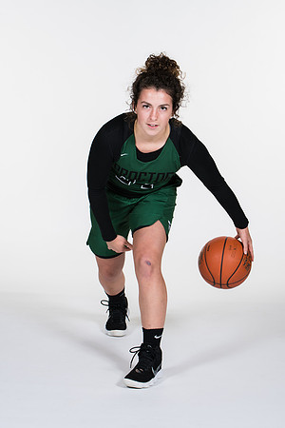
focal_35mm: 105
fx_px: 1247
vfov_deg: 19.5
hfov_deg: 13.0
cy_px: 214
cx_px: 142
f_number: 6.3
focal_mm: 70
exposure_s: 1/160
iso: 200
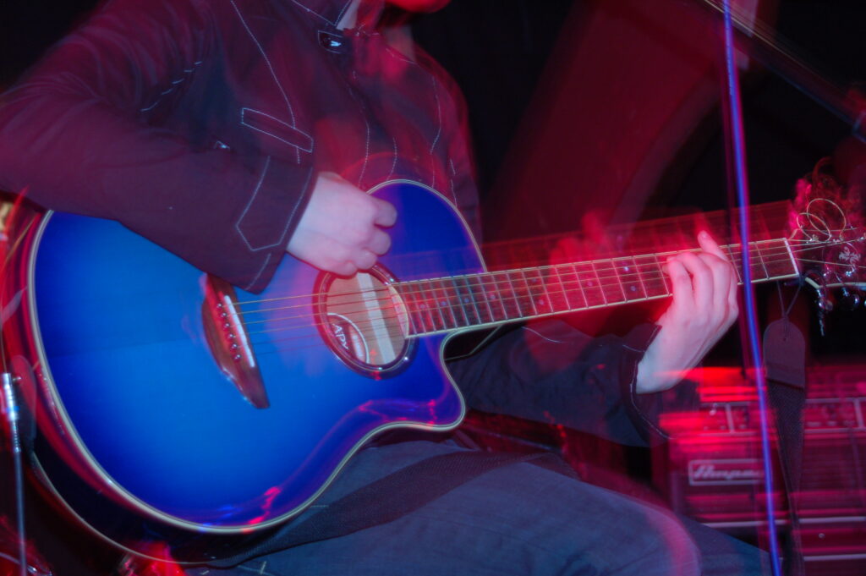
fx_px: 3101
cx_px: 433
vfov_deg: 10.6
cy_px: 288
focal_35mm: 129
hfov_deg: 15.9
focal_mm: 86
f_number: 5.3
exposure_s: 1
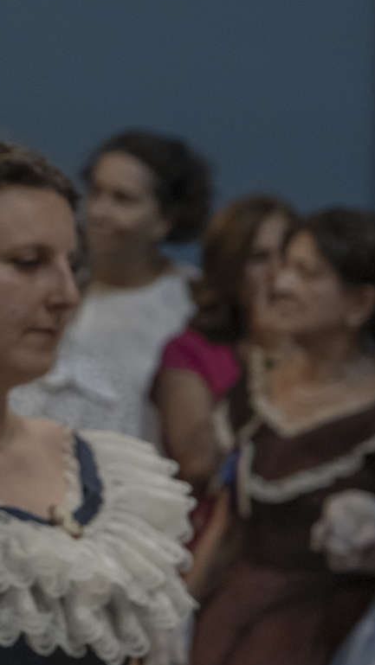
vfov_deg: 11.1
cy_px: 363
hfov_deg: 6.2
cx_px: -210
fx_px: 3427
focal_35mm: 194
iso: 2500
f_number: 4
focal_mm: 63
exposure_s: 1/160
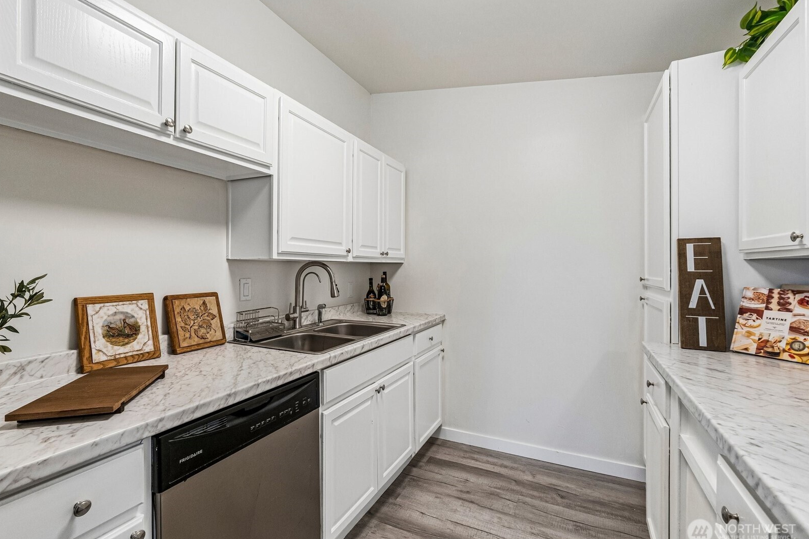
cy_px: 264
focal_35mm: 16
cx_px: 380
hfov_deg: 96.6
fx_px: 359
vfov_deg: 73.7
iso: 250
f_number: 9
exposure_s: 1/4
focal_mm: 10
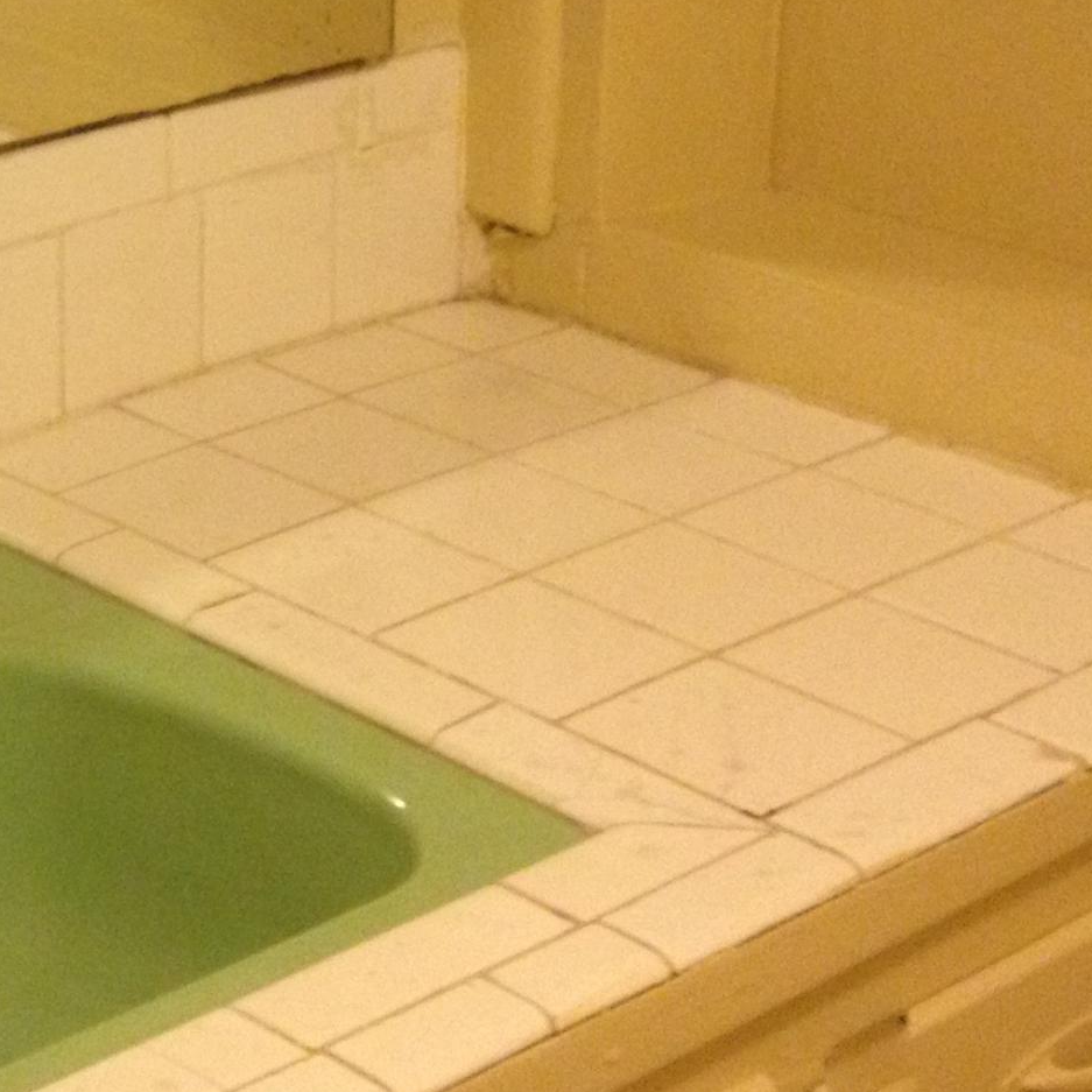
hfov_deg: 16.7
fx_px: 3533
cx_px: -289
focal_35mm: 99
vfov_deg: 17.1
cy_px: -27
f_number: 2.4
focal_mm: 4.28
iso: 250
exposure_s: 1/20
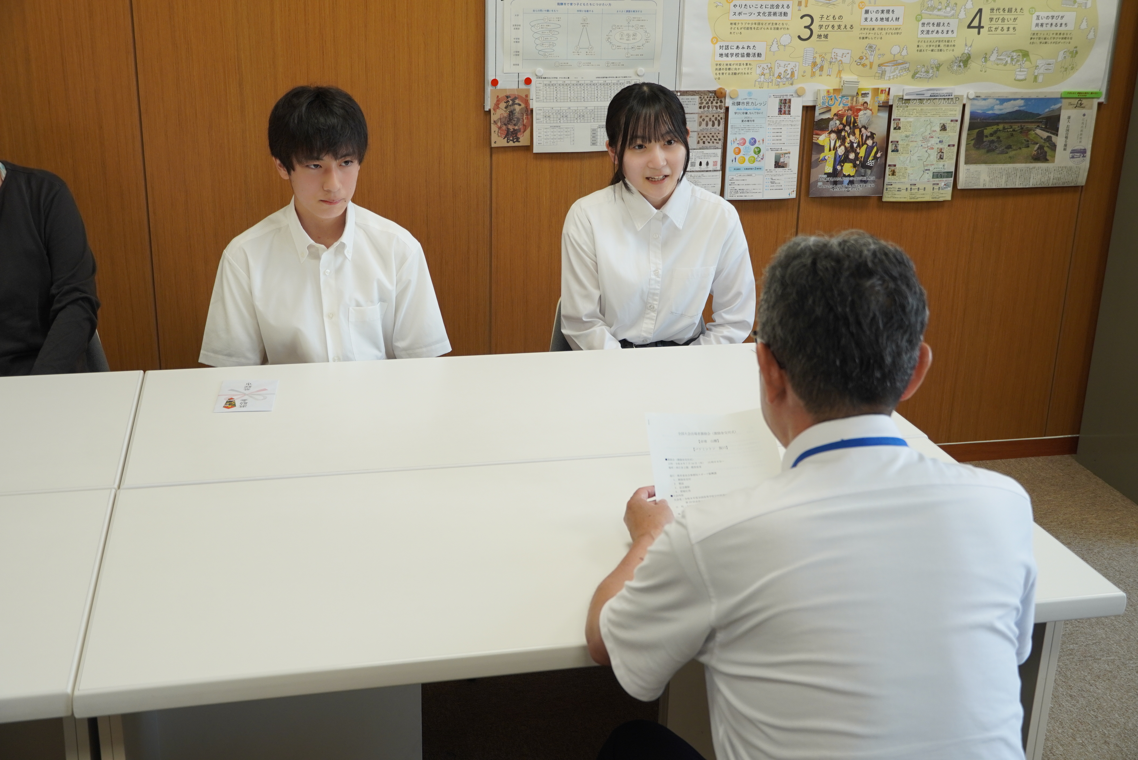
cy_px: 380
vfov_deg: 30.9
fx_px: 1376
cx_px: 569
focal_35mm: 44
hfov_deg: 44.9
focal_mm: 29
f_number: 4.5
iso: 400
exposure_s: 1/160
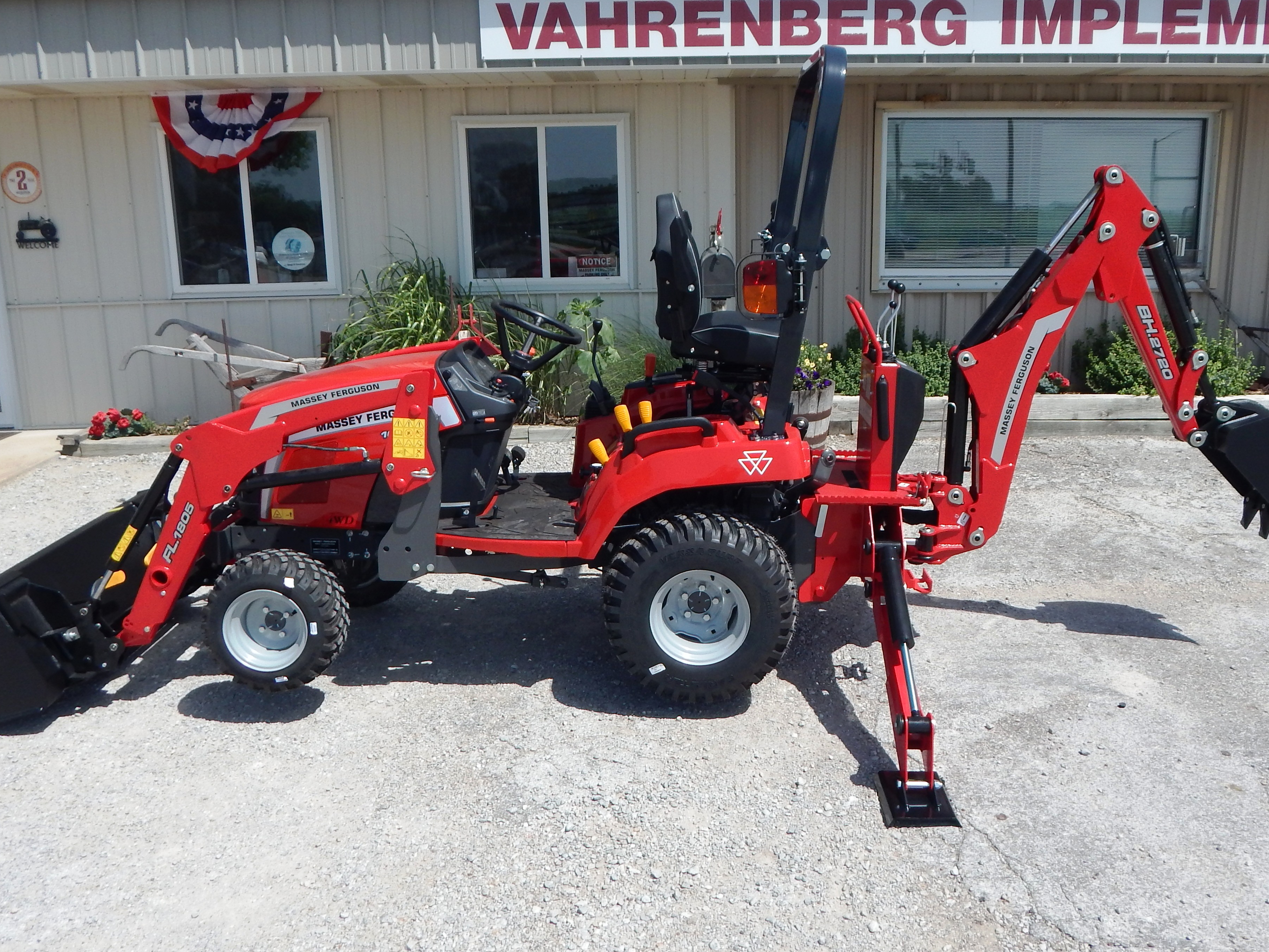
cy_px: 397
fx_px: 1026
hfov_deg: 63.4
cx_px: 680
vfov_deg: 49.5
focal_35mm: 28
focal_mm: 4
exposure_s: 1/500
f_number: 6
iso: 125
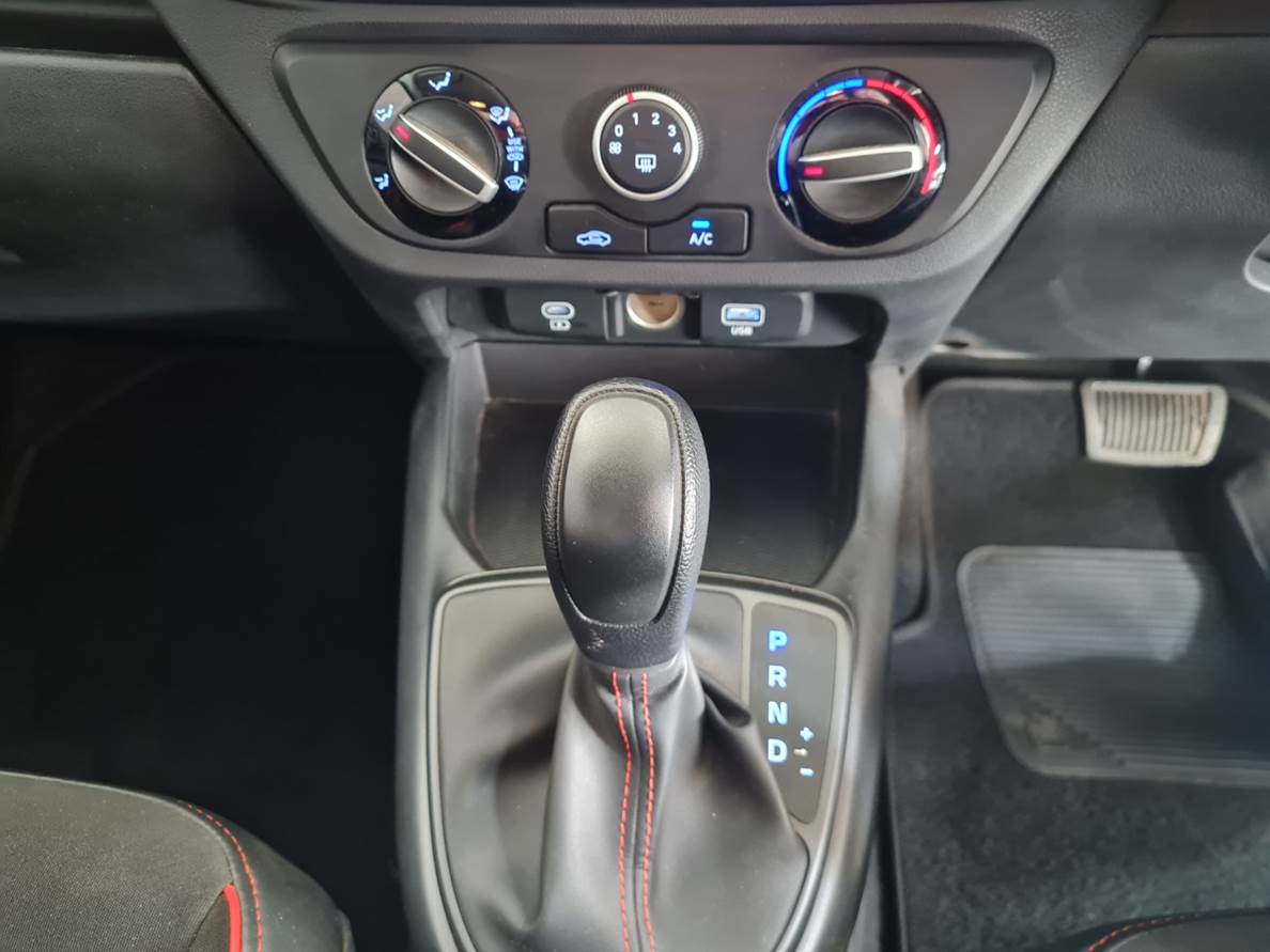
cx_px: 635
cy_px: 476
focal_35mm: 26
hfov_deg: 67.3
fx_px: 954
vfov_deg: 53.1
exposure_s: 1/25
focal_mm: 5.4
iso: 640
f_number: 1.8
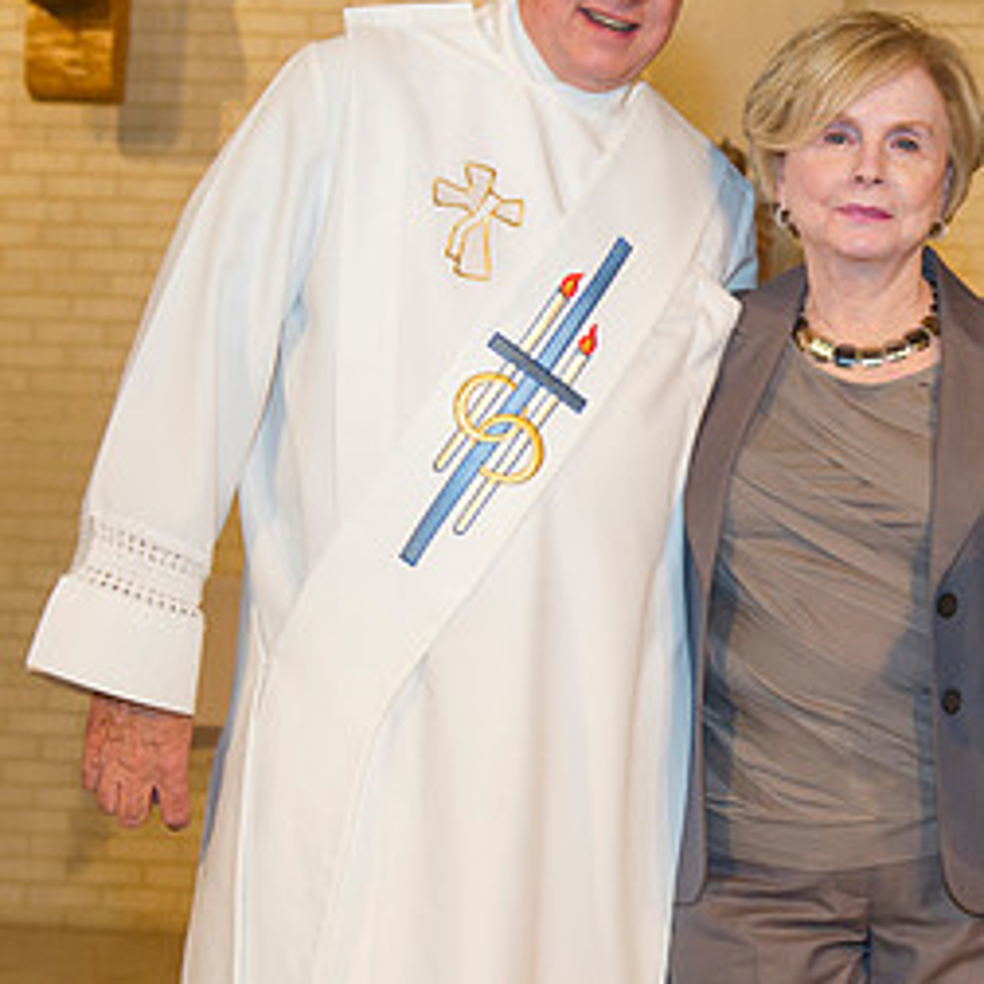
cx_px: 1039
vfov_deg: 20.2
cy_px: 449
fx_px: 2766
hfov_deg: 19.5
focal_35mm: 86
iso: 1250
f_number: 5
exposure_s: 1/100
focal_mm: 44
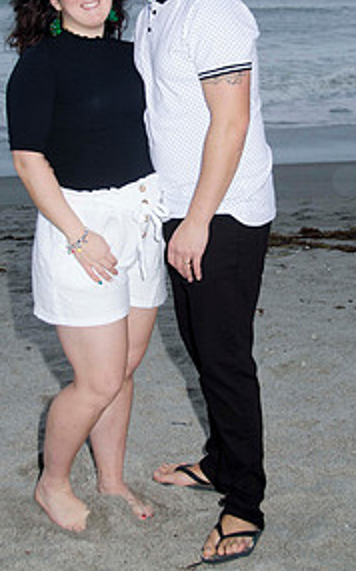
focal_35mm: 77
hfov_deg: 16.9
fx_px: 1196
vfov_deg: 26.6
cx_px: 180
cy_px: 164
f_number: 5.6
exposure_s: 1/80
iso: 100
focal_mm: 32
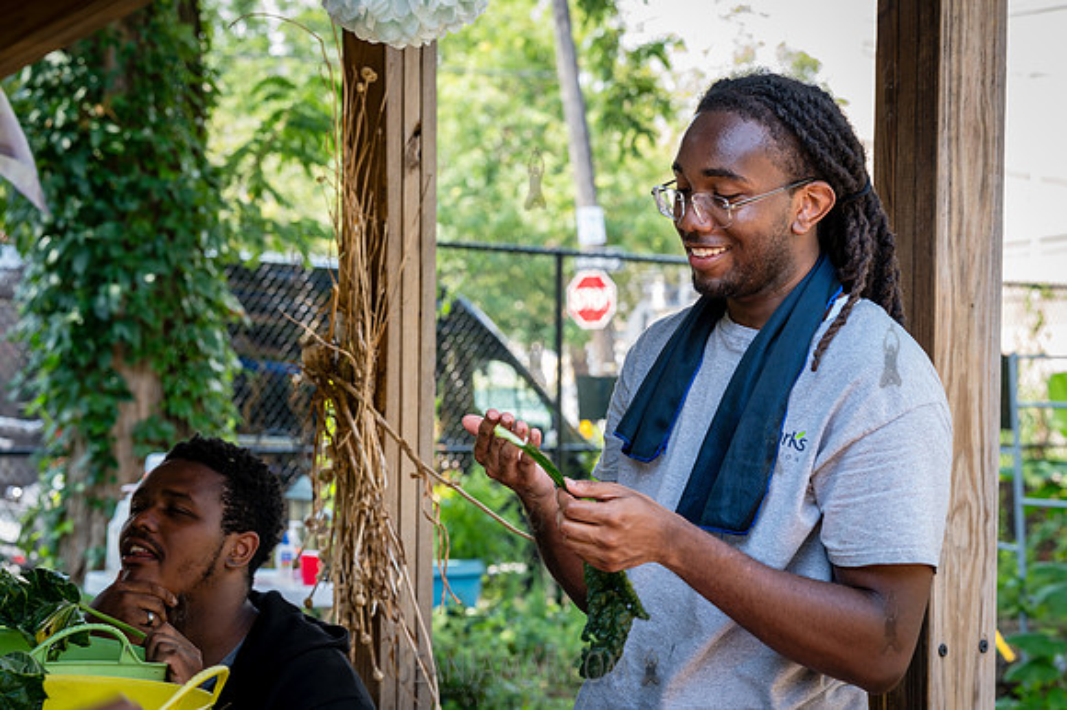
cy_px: 355
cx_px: 534
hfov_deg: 29.3
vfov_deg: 19.7
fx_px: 2044
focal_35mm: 69
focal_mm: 69
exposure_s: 1/60
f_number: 5.6
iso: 200
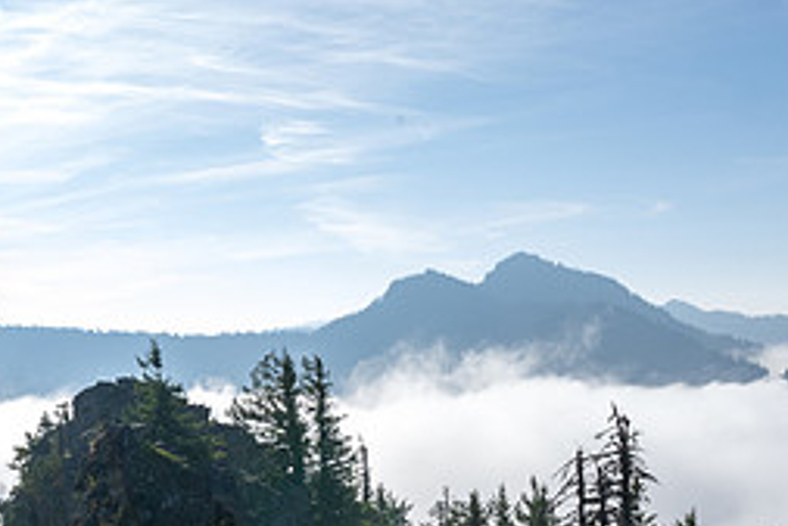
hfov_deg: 36.2
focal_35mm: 55
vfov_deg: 23.8
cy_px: 493
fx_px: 1205
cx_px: 339
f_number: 14
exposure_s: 1/320
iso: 400
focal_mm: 24
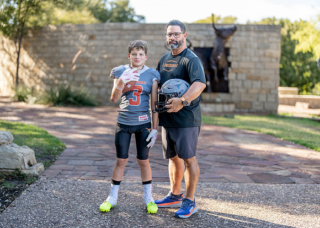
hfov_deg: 35.4
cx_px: 163
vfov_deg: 25.7
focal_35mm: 55
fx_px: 502
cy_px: 114
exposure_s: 1/1000
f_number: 1.2
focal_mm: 50
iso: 100
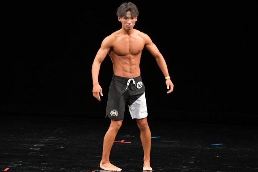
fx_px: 2335
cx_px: 128
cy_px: 85
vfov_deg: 4.2
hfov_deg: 6.3
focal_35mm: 326
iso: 3200
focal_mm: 190
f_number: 5.6
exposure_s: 1/400
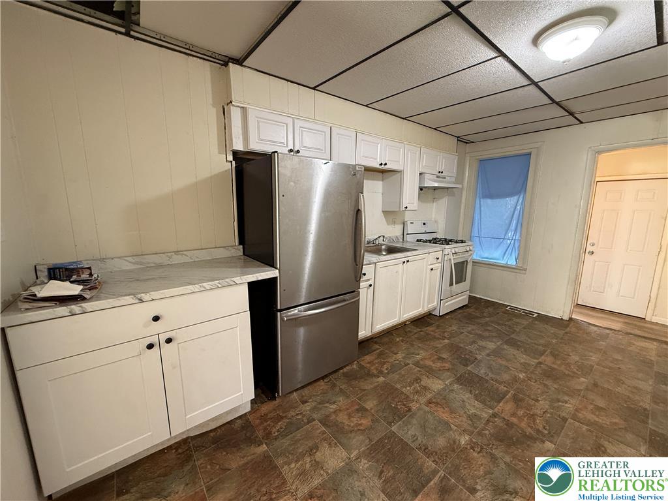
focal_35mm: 14
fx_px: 270
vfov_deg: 85.7
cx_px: 334
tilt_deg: -9.6
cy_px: 250
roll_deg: -0.2
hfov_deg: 102.1
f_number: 2.2
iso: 400
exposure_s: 1/60
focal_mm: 2.22
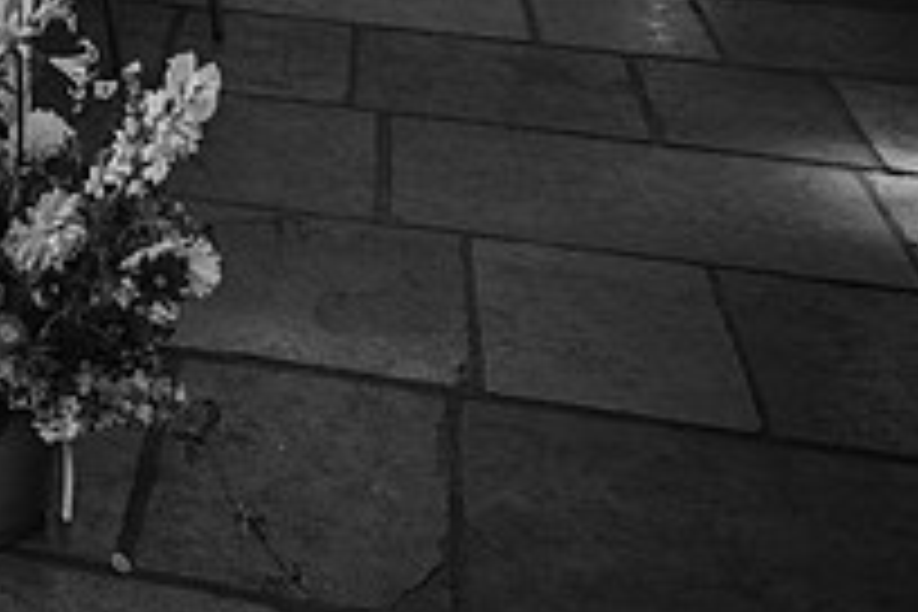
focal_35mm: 74
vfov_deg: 17.7
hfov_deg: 23.7
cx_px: -315
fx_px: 1887
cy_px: -83
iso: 180
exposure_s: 1/200
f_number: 2.8
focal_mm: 26
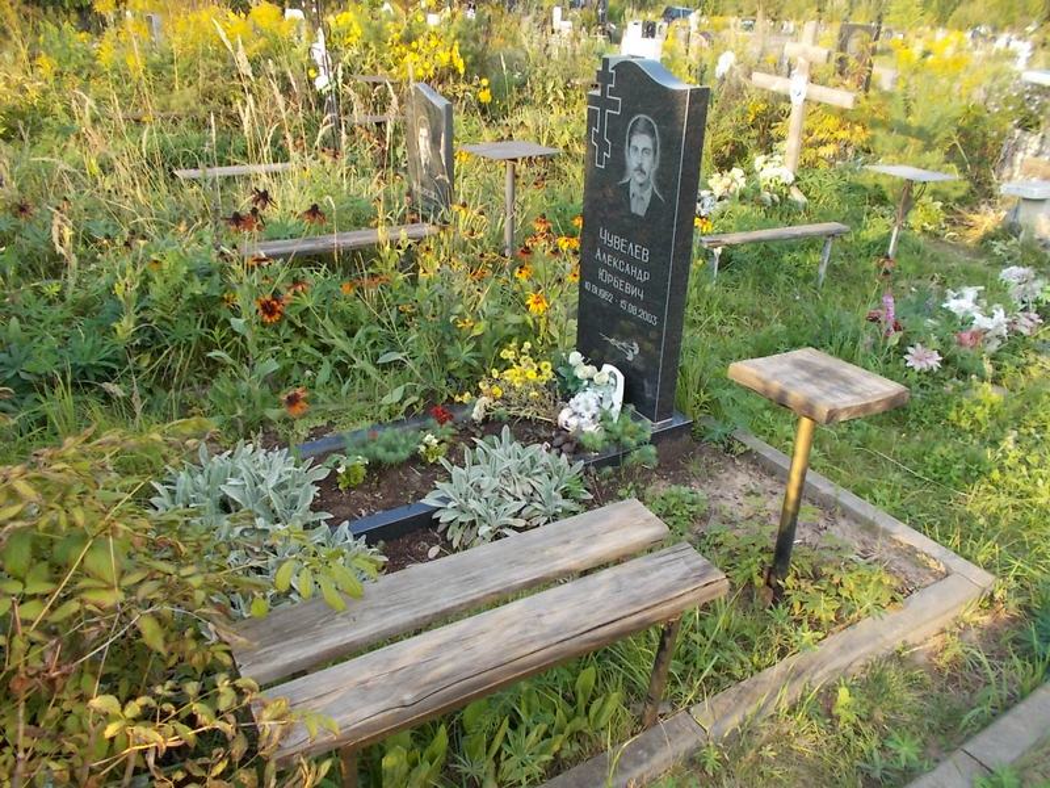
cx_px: 525
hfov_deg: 67.3
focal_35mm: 26
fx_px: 789
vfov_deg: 53.1
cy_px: 394
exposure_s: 1/160
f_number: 3.2
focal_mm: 4.6
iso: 80
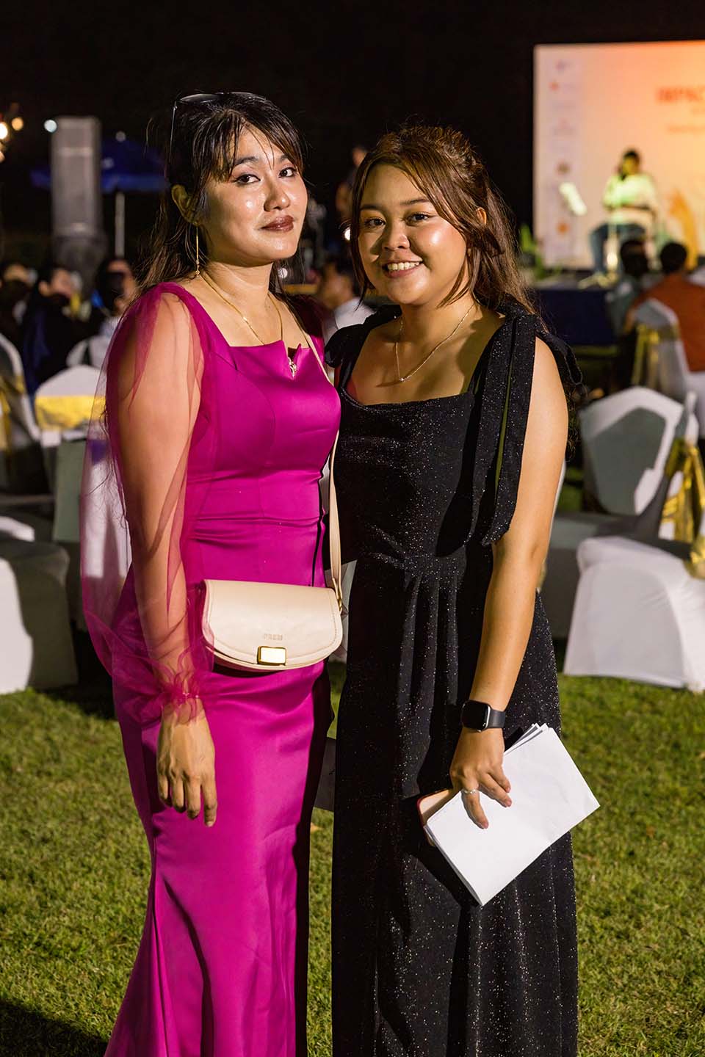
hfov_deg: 19.5
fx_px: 2056
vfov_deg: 28.8
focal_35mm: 70
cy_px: 528
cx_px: 352
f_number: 4.5
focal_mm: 70
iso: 10000
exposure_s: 1/250
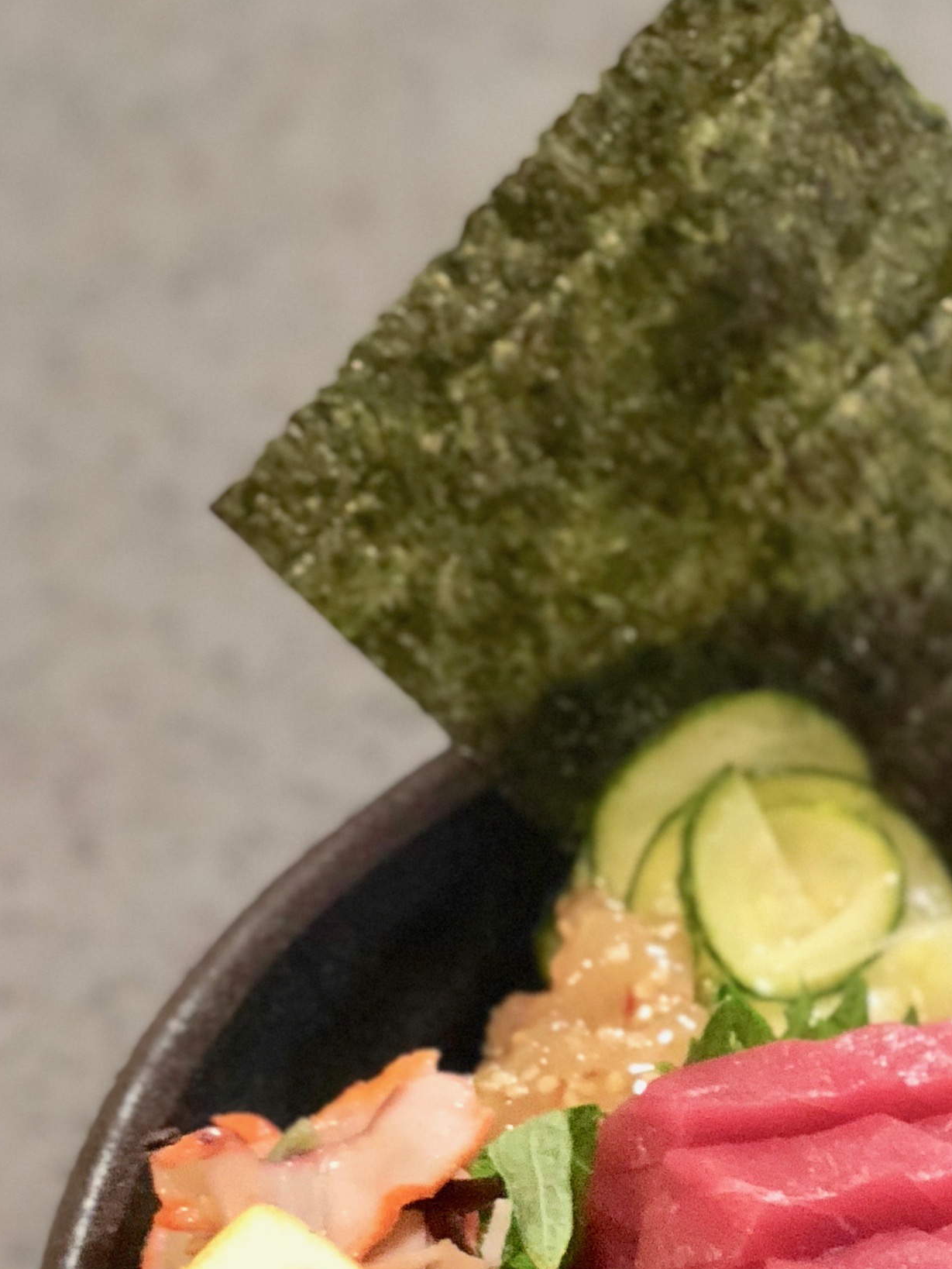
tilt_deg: -50.1
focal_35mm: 128
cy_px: 1397
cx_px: 1064
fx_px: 4692
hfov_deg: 11.4
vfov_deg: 15.0
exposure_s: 1/11
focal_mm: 6
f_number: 2.4
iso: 160
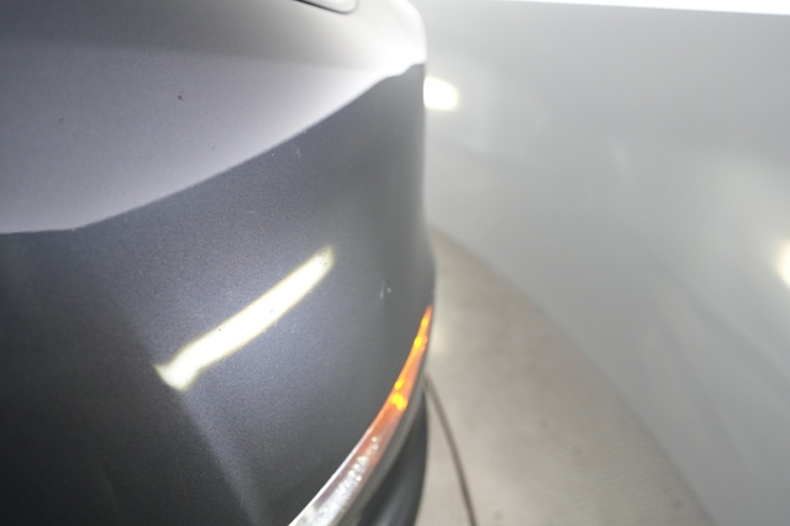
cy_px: 263
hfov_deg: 65.5
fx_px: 614
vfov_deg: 46.4
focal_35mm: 28
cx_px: 395
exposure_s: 1/100
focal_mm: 28
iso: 2500
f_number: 4.5
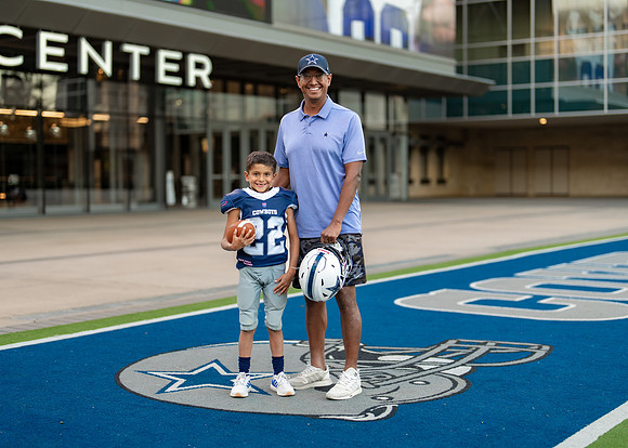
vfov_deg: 24.2
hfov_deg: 33.5
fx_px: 1044
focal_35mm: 59
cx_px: 311
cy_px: 224
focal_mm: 50
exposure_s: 1/400
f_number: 1.2
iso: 160
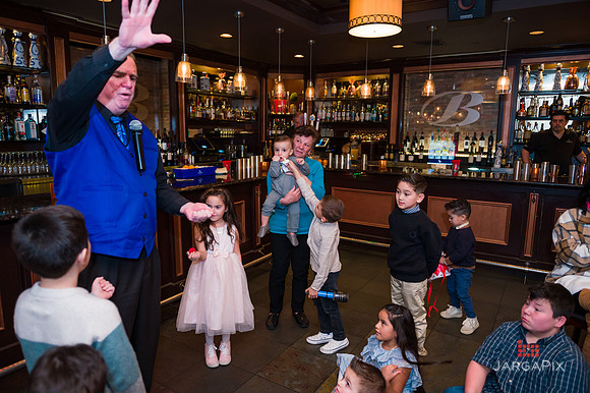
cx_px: 295
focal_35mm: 24
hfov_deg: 73.8
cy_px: 196
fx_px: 393
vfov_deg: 53.1
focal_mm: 24
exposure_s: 1/200
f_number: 3.2
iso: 1600
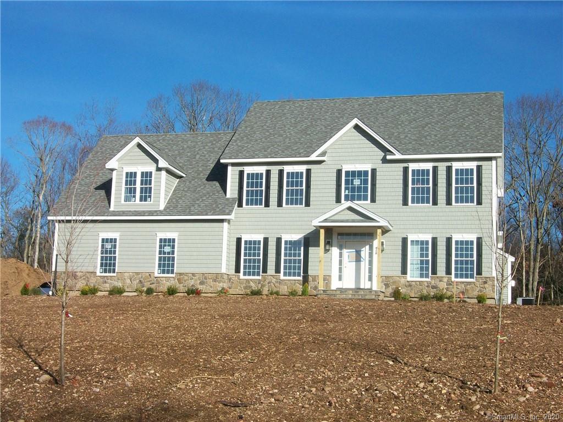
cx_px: 282
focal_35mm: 53
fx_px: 862
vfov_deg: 27.5
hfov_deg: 36.2
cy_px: 211
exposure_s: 1/326
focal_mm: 8.8
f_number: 7
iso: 80
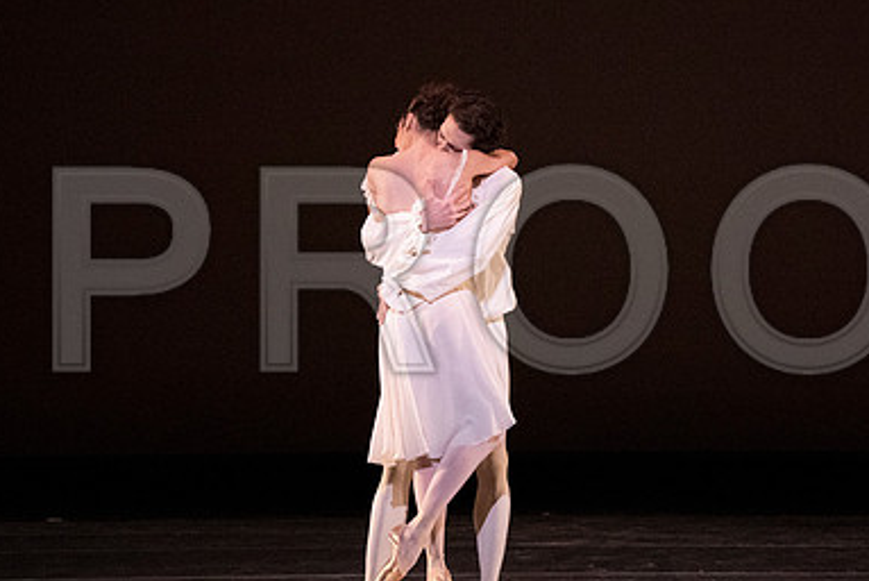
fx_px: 11957
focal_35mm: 495
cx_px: 554
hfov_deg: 4.2
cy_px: 276
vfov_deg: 2.8
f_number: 5.6
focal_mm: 327
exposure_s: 1/400
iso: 20000
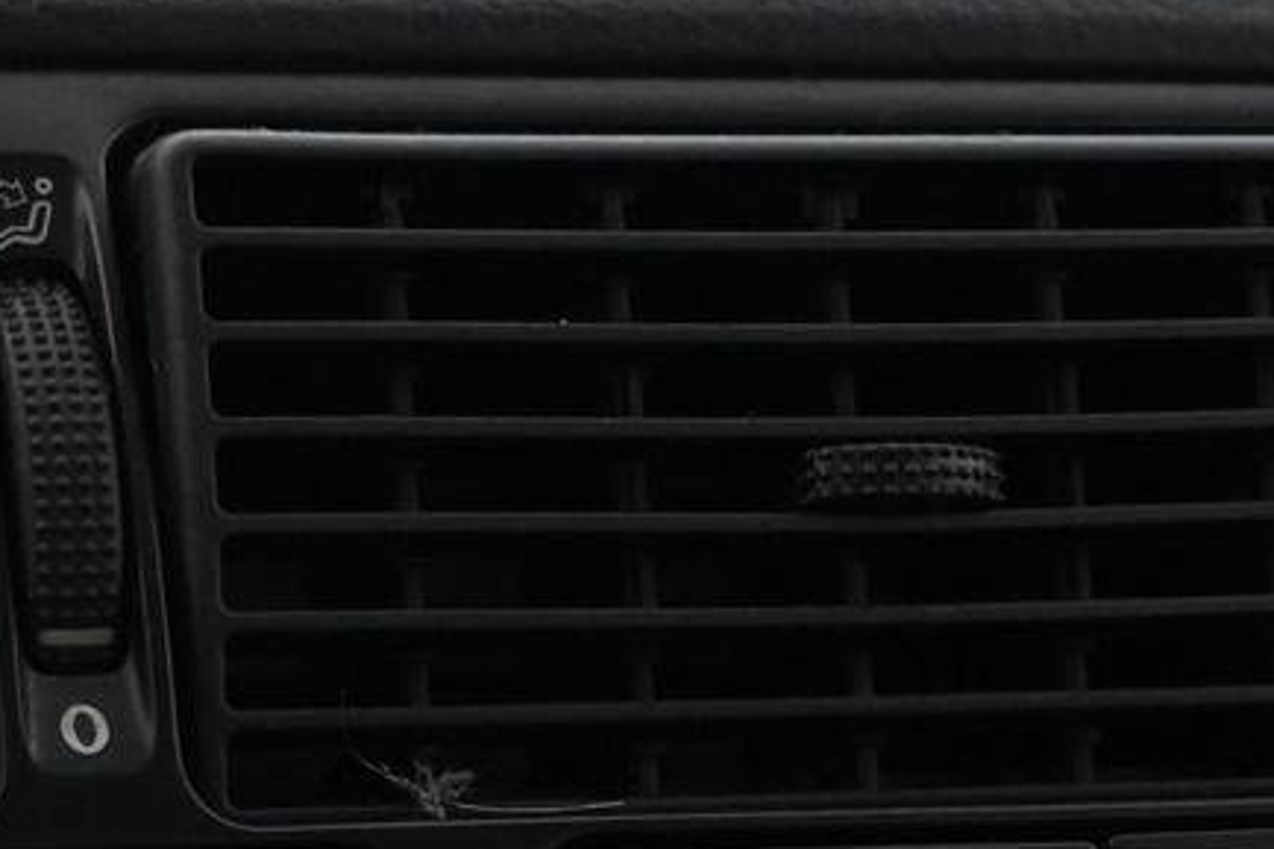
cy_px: 887
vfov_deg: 10.5
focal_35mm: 129
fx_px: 4559
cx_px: 85
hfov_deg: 15.7
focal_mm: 23
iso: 4500
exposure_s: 1/40
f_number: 4.2
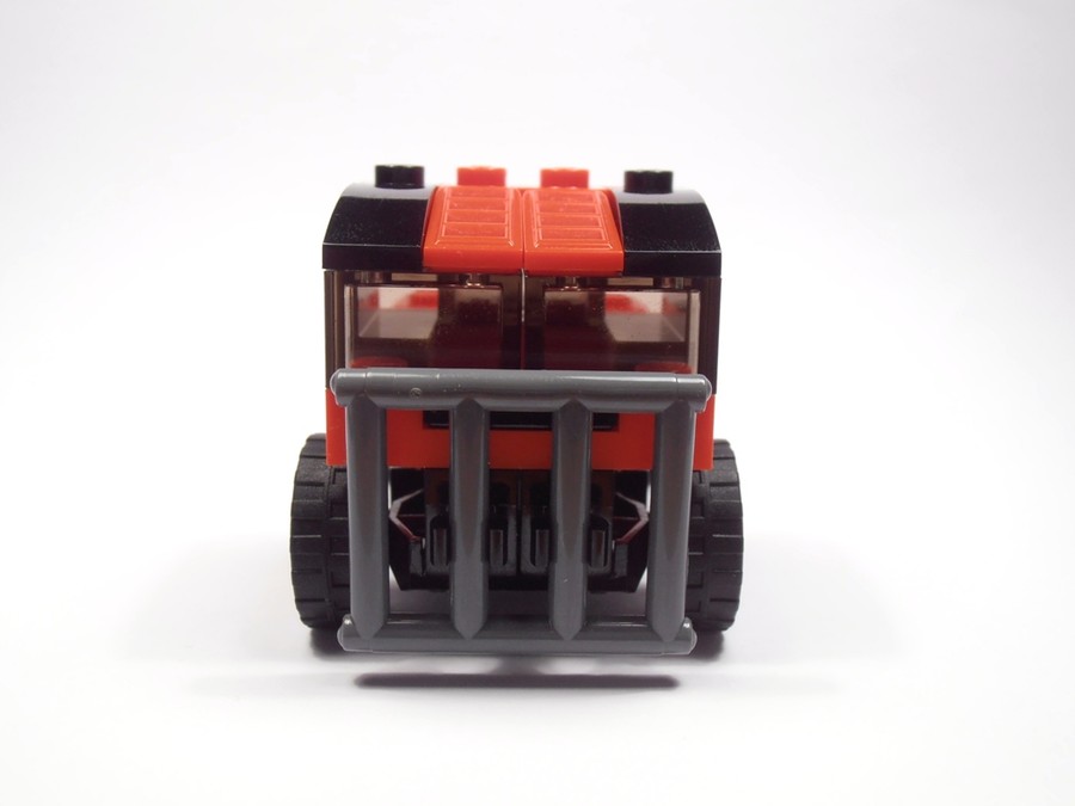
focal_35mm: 37
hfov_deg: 50.1
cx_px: 538
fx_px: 1149
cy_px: 403
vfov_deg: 38.7
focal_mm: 6.61
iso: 80
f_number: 3.9
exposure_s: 1/50
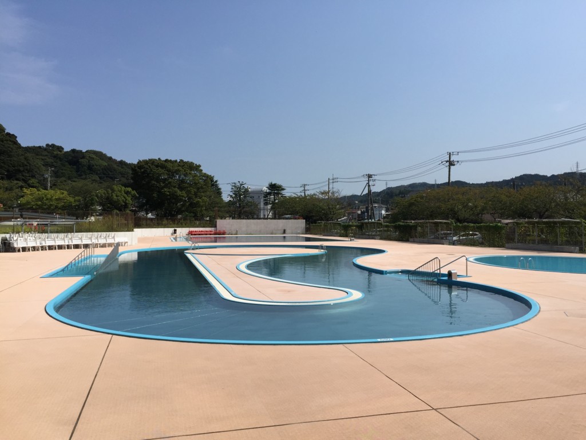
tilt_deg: +1.6
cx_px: 293
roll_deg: -1.1
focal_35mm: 29
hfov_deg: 61.7
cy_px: 220
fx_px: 491
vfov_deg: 48.2
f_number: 2.2
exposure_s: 1/3597
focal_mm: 4.15
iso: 32
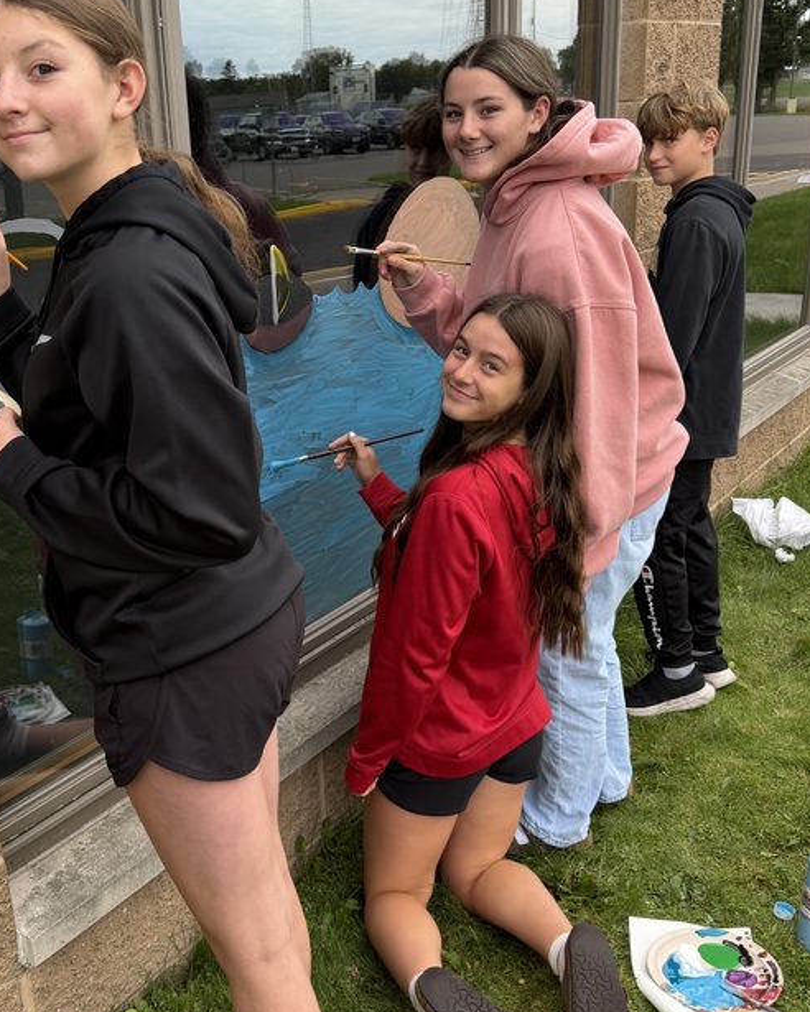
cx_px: 280
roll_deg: +3.7
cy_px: 558
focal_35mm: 39
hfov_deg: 37.9
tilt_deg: -20.2
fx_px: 1169
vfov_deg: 46.8
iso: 64
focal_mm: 6.76
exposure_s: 1/172
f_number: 1.78
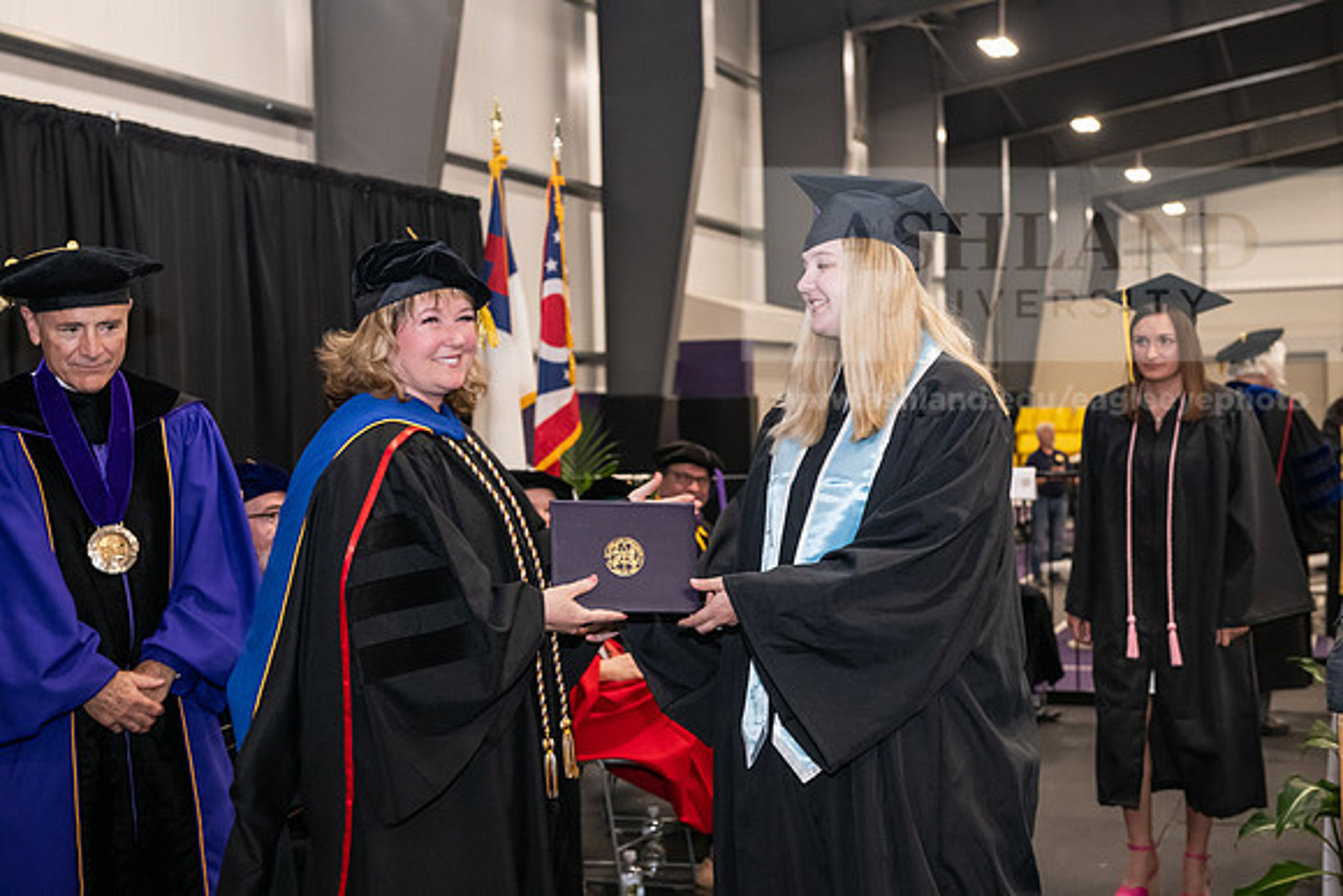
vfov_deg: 24.2
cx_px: 672
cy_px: 448
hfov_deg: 35.6
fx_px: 2090
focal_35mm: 56
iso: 2500
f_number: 5
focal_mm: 56
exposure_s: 1/125
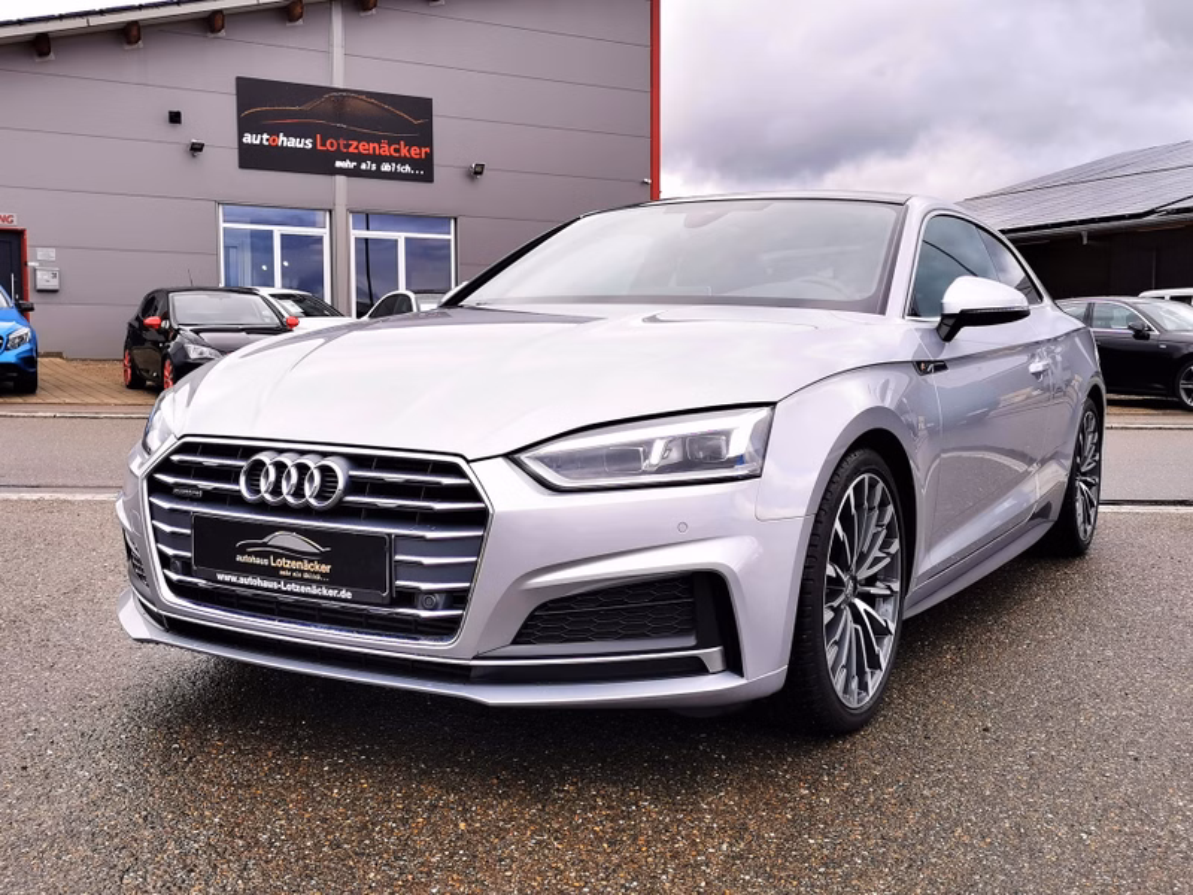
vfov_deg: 38.7
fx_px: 1275
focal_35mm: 37
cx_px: 596
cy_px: 448
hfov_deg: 50.1
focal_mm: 5.58
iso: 50
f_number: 1.8
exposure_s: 1/1326
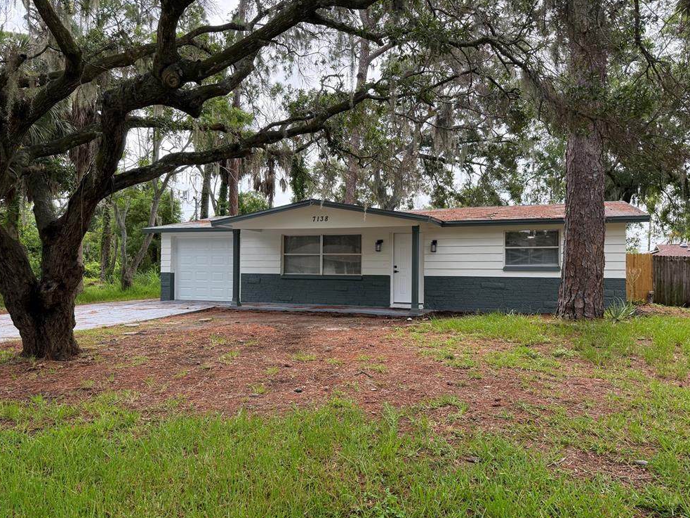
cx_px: 350
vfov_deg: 54.9
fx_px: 498
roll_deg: +0.0
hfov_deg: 69.4
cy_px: 257
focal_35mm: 25
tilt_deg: +1.6
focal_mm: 6.76
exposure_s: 1/943
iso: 100
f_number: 1.78
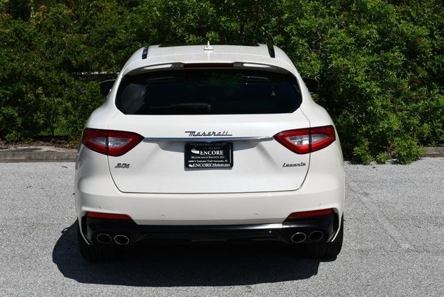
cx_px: 222
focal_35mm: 64
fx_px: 790
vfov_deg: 21.3
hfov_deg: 31.4
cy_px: 148
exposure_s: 1/400
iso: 100
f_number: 10
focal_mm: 32
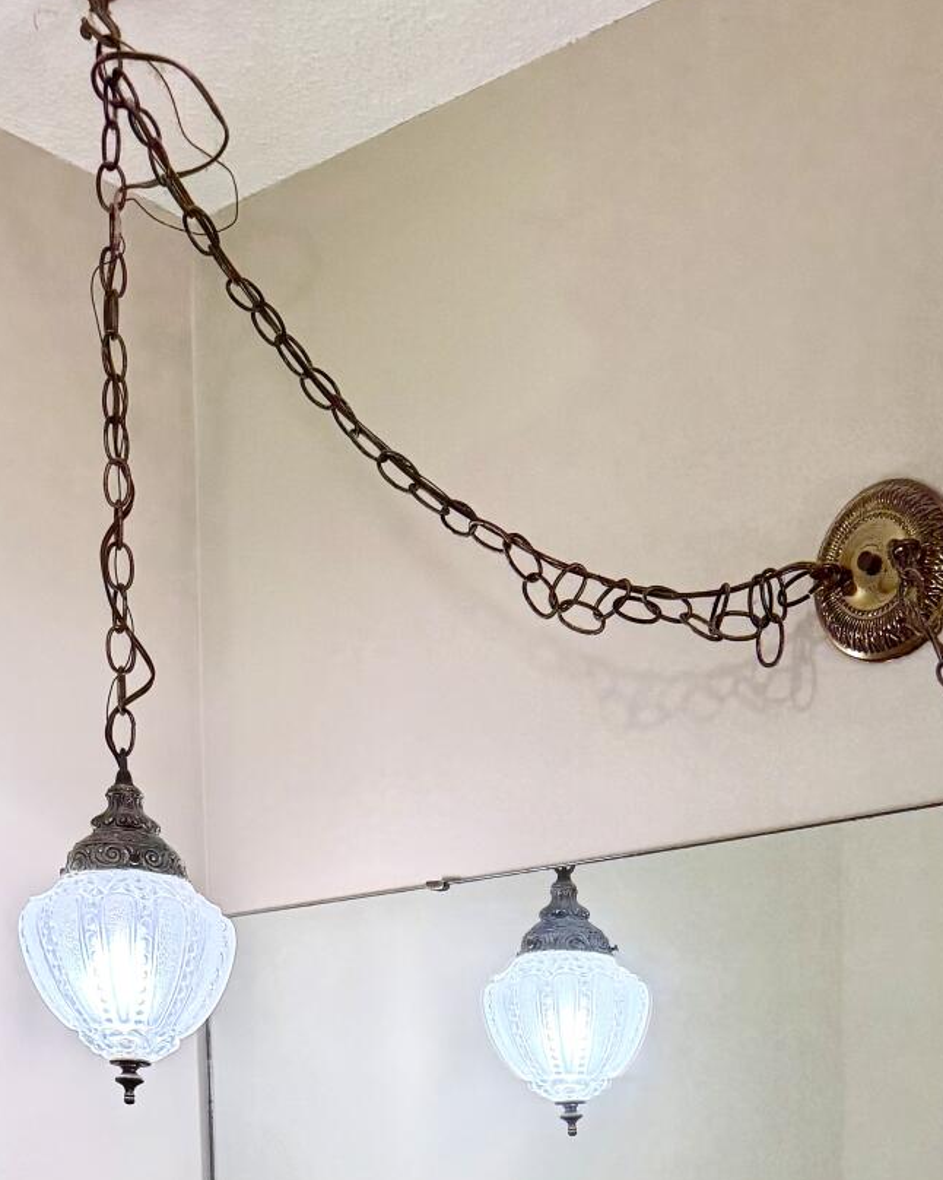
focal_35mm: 58
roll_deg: -1.7
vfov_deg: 28.7
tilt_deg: -4.2
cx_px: 739
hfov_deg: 25.8
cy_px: 1376
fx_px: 2024
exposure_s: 1/234
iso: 160
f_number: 1.78
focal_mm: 6.76
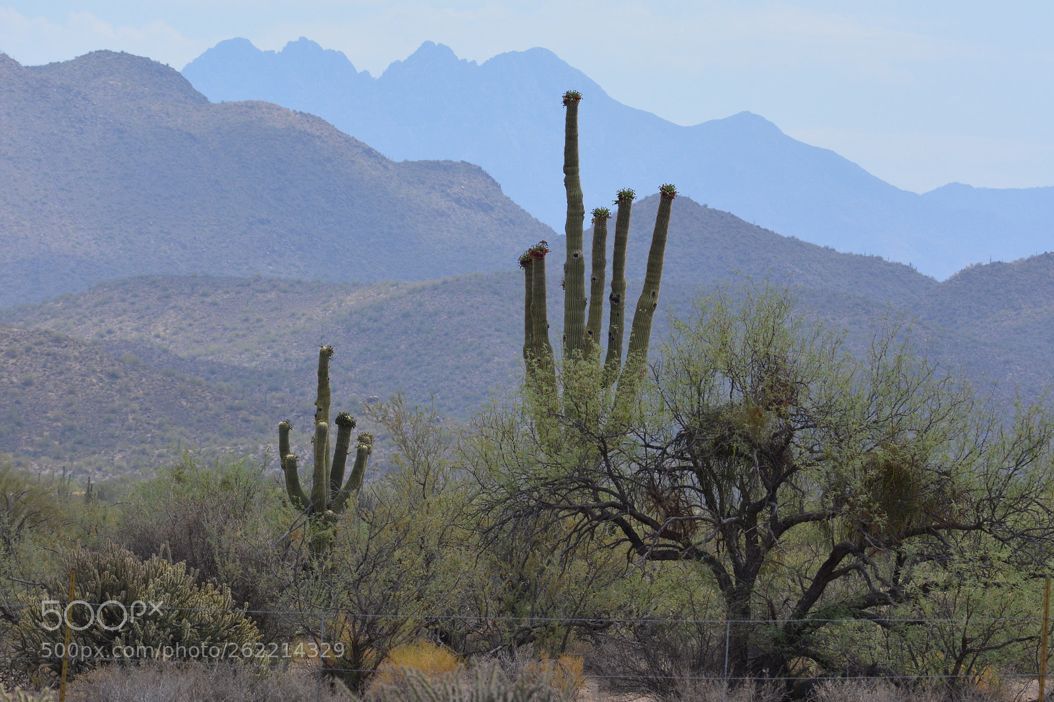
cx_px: 527
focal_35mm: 195
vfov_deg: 7.0
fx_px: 5708
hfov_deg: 10.6
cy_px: 351
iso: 400
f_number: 7.1
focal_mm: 130
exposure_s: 1/1600
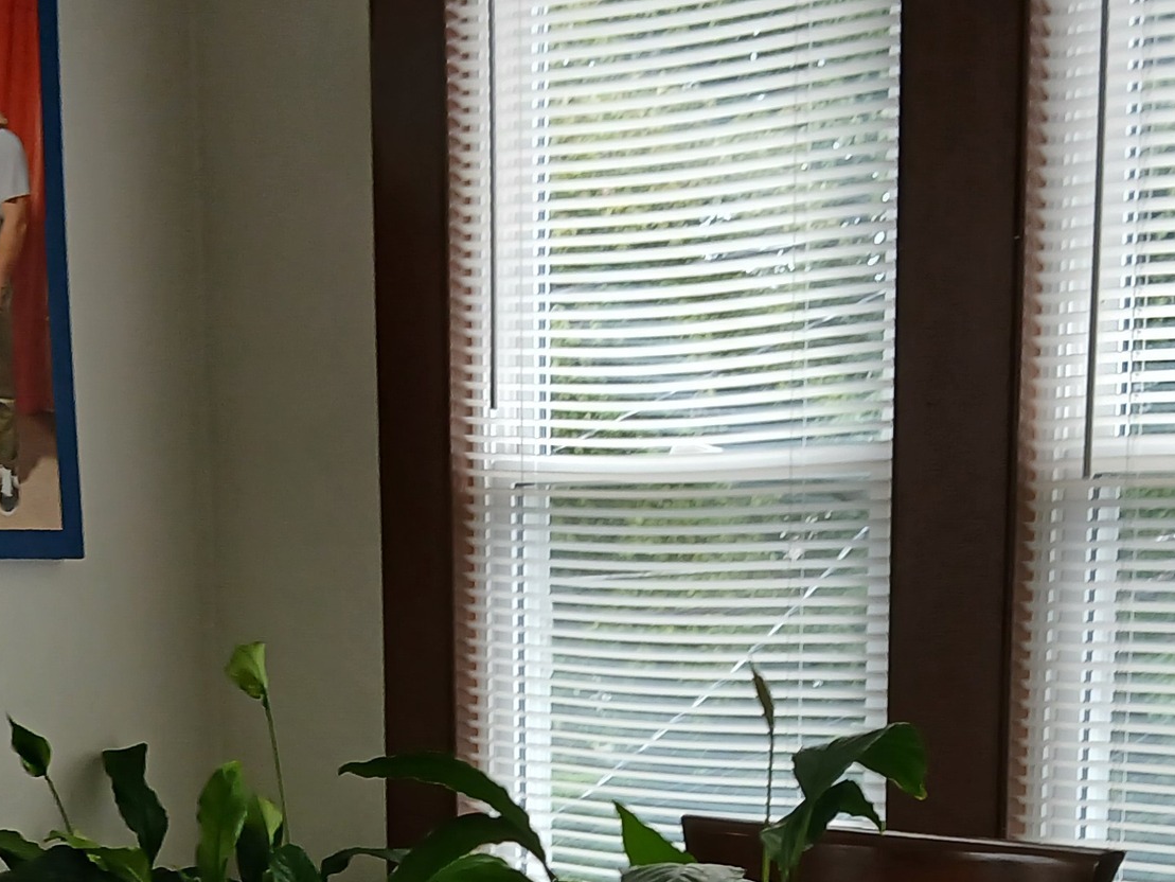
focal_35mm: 72
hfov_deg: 27.0
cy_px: 1052
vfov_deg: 19.3
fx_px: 2444
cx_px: 551
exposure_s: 1/60
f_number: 1.8
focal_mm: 3.98
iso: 64
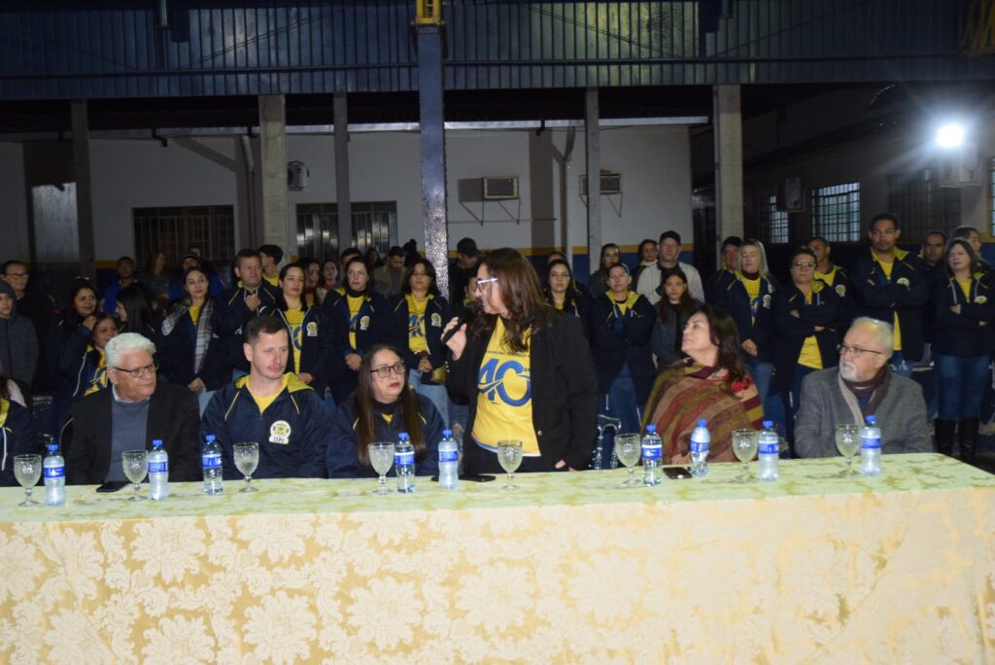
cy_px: 332
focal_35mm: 40
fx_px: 1120
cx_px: 498
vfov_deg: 33.1
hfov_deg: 47.9
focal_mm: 27
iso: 1400
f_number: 3.8
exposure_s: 1/60
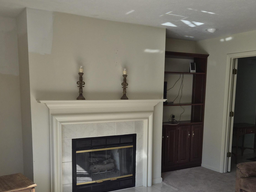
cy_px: 130
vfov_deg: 37.3
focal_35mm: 38
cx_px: 128
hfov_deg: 49.0
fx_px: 281
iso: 80
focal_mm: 5.4
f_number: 1.8
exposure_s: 1/896
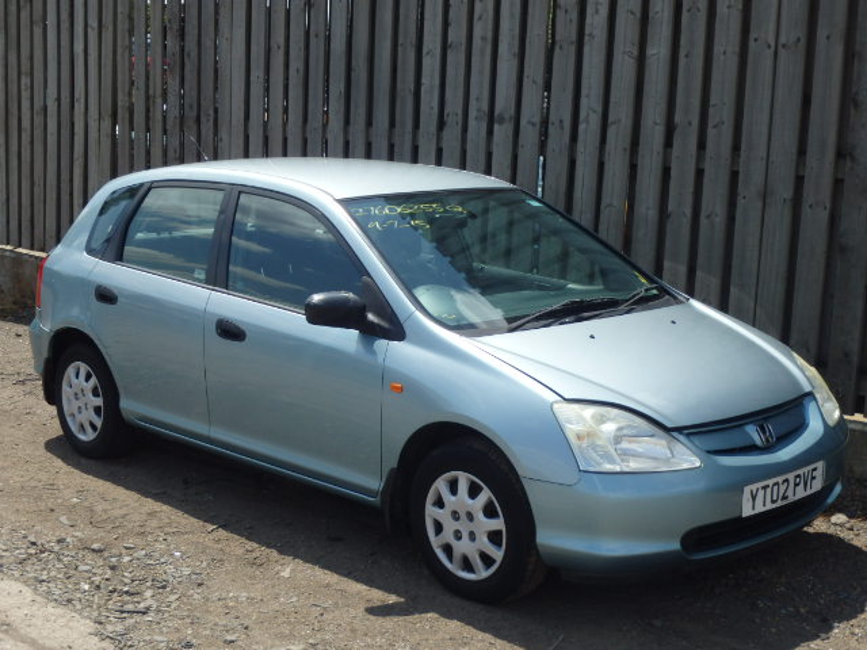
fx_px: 1302
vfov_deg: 28.0
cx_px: 434
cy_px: 325
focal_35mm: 52
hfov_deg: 36.8
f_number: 5
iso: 125
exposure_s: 1/640
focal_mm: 9.4
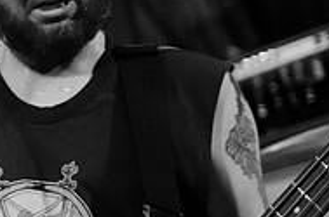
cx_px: -91
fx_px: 1258
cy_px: 146
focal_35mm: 138
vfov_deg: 9.9
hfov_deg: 14.3
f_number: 1.8
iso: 2500
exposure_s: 1/80
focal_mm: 30
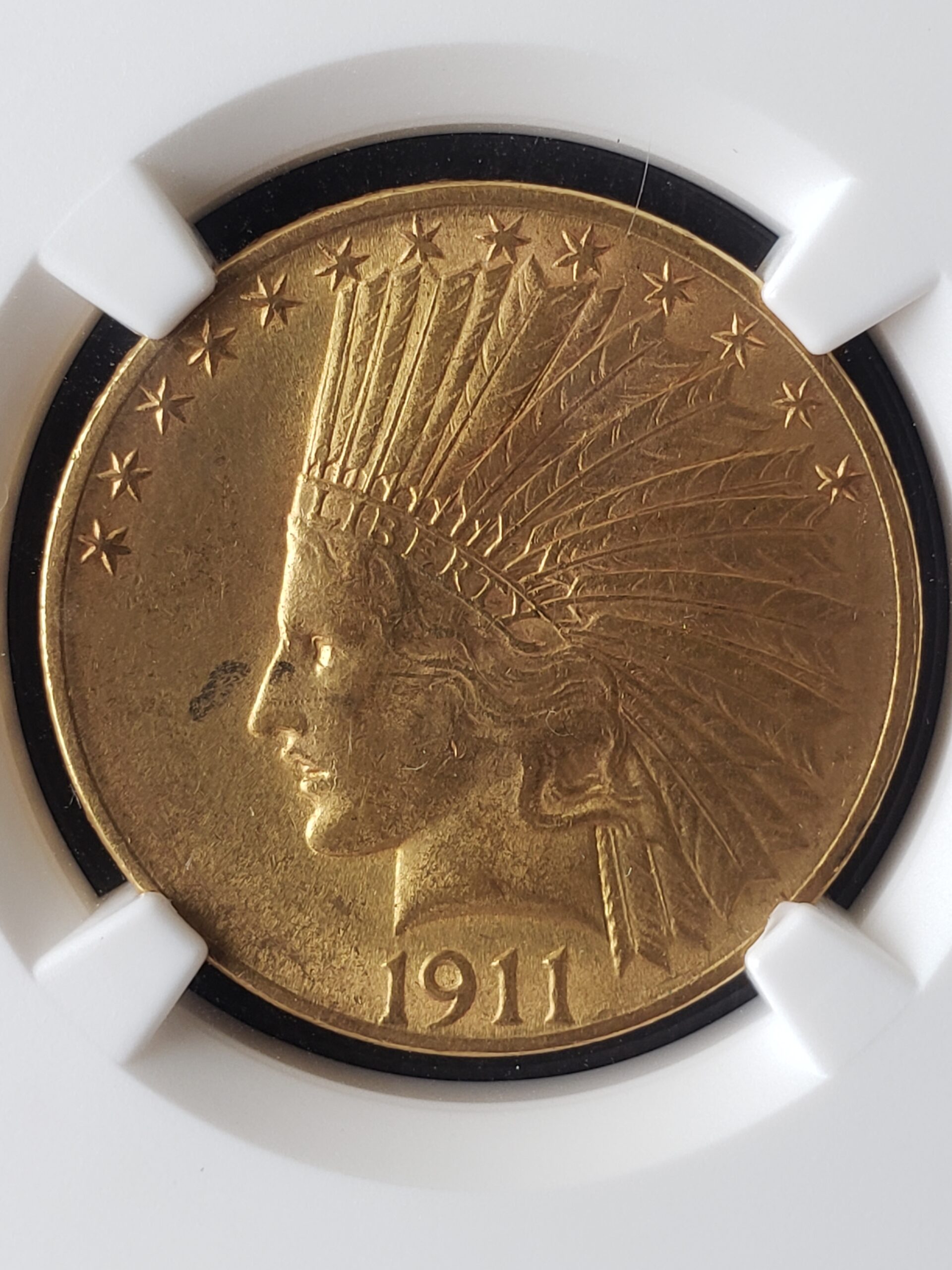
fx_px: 953
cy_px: 635
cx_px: 476
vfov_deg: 67.3
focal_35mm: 26
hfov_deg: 53.1
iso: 80
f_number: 2.4
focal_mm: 4.3
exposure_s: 1/60
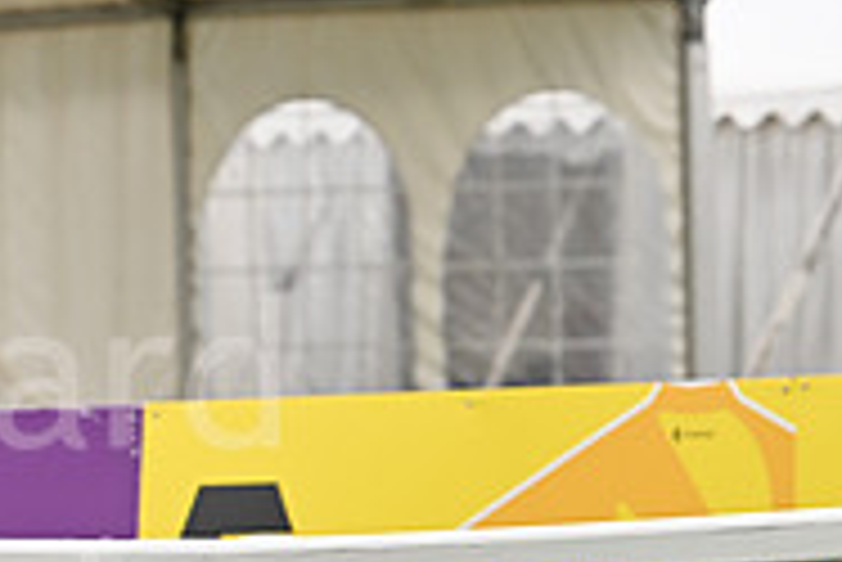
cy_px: 416
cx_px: -293
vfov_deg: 2.2
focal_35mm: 621
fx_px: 14535
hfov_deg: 3.3
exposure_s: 1/2000
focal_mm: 200
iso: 800
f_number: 4.5
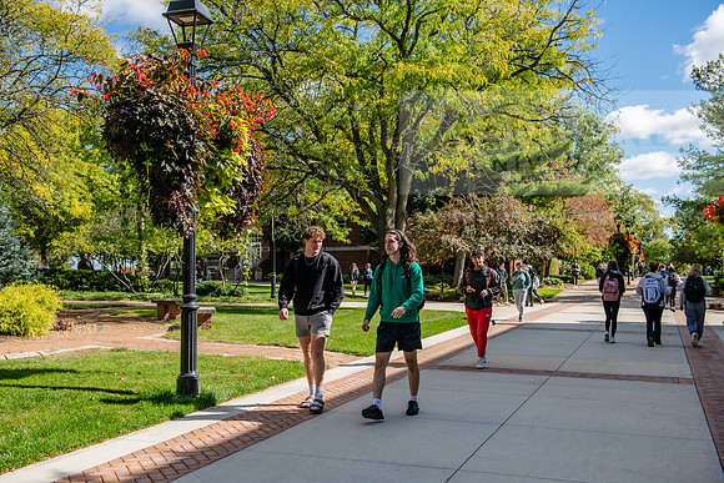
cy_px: 242
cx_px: 362
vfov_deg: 33.4
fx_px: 805
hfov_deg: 48.4
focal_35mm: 40
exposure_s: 1/500
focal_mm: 40
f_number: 4.5
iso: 125
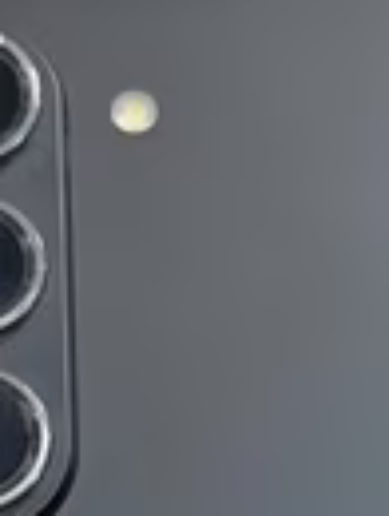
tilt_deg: -0.9
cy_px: 877
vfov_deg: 8.1
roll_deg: -0.7
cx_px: 206
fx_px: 3525
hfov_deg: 6.3
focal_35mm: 236
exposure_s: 1/50
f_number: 1.78
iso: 100
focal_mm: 6.76
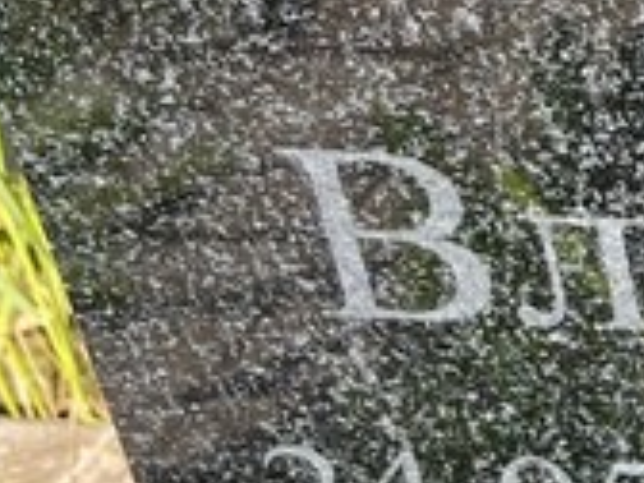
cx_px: 1522
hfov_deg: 12.6
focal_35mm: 124
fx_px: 2307
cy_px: -42
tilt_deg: -32.1
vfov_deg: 11.8
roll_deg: -2.7
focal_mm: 4.2
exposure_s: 1/359
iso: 32
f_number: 1.6
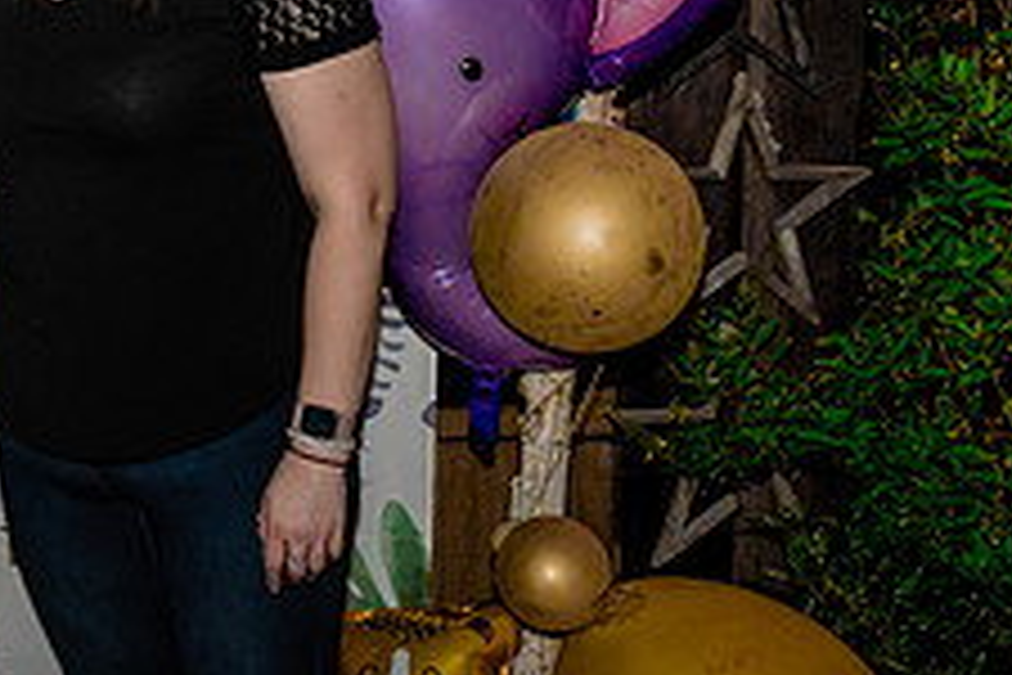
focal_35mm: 103
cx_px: -265
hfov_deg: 18.6
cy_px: -70
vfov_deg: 13.0
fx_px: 2895
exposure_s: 1/200
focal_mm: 40
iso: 2000
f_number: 3.2
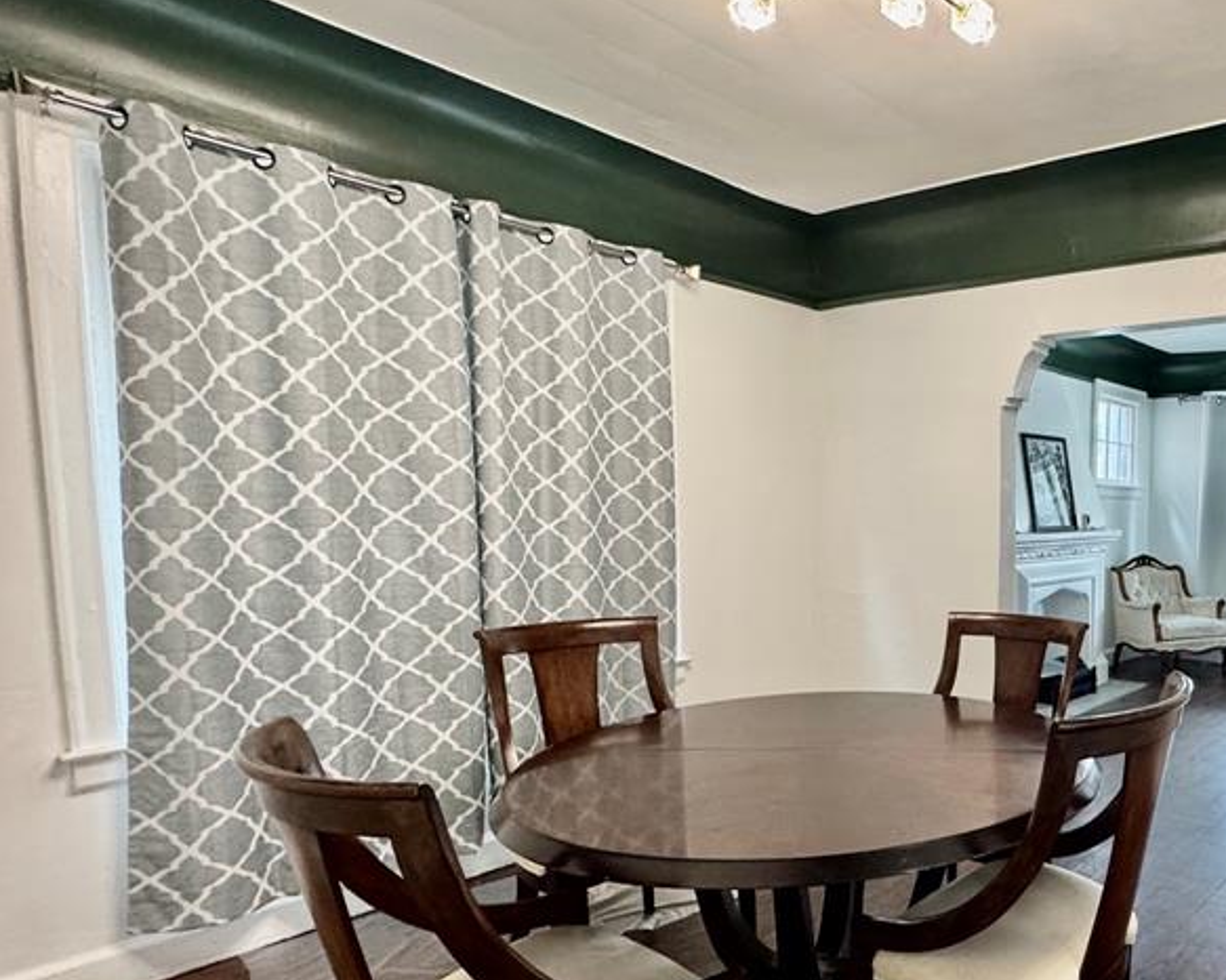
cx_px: 1058
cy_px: 593
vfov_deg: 58.2
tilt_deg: -5.8
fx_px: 871
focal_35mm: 24
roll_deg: -0.8
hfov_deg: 61.5
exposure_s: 1/60
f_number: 2.2
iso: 320
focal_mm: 2.22
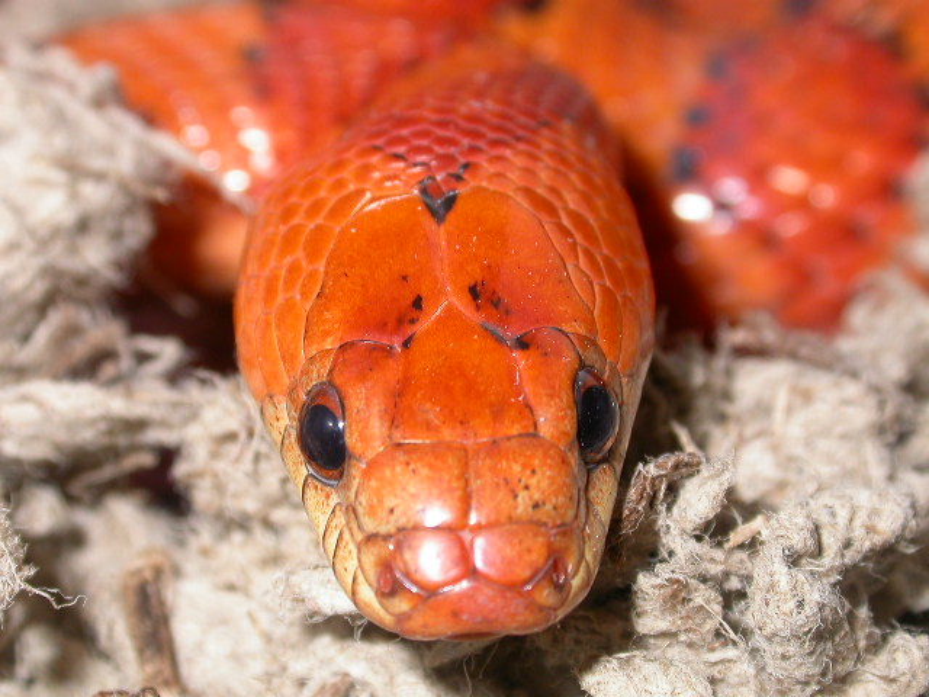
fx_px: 3677
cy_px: 348
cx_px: 464
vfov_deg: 10.8
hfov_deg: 14.4
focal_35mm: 137
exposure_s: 1/250
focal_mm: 28.4
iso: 100
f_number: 6.8
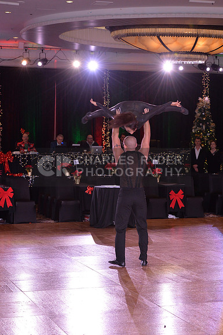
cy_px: 168
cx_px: 112
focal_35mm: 82
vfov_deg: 24.8
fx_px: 764
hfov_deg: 16.6
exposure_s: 1/250
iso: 2000
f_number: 7.1
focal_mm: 82
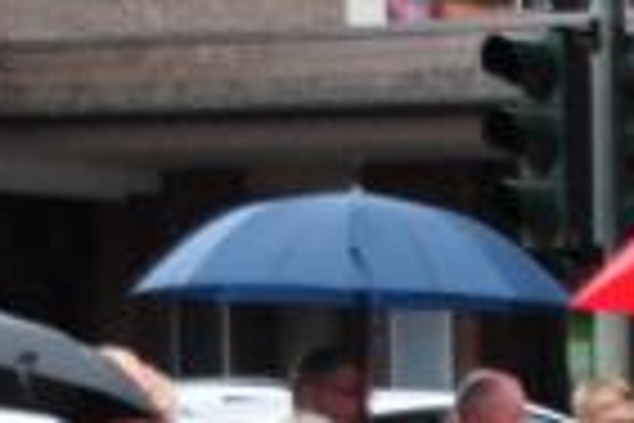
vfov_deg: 5.5
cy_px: 880
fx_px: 4314
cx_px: 1416
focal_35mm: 245
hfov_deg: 7.9
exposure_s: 1/200
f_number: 7.1
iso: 200
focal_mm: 36
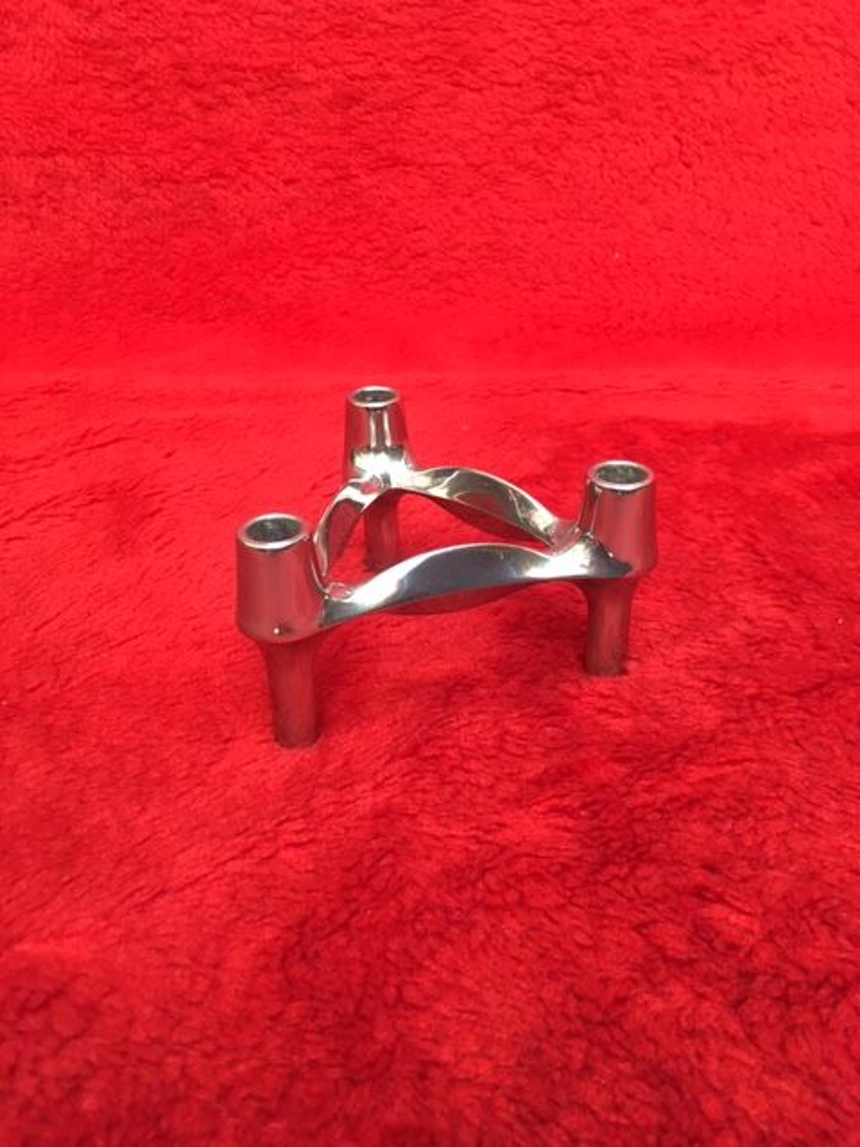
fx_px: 961
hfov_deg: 48.2
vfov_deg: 61.7
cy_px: 574
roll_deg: +0.6
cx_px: 430
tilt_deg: -34.9
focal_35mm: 29
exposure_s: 1/33
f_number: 2.2
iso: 50
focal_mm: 4.15
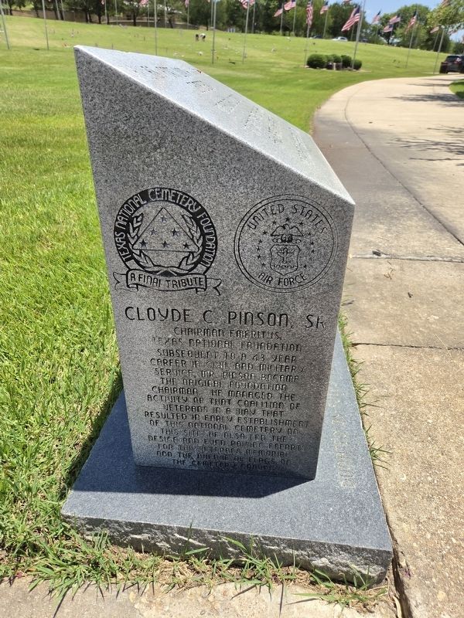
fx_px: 411
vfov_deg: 73.9
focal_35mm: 23
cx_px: 232
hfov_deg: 58.9
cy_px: 309
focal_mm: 5.4
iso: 80
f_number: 1.8
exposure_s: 1/2945
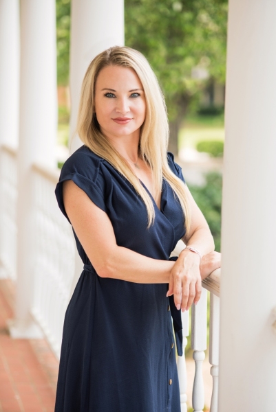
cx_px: 138
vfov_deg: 19.4
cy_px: 206
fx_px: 1205
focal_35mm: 105
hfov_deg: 13.1
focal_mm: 105
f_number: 3.5
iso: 160
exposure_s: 1/640
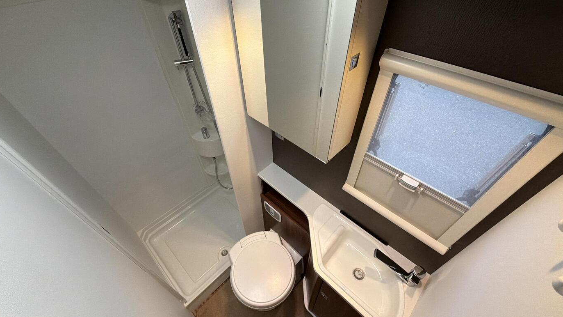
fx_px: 239
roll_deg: +1.5
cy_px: 156
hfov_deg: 99.4
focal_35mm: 16
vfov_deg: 67.1
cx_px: 283
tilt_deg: -44.5
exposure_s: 1/121
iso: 250
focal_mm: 2.22
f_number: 2.2
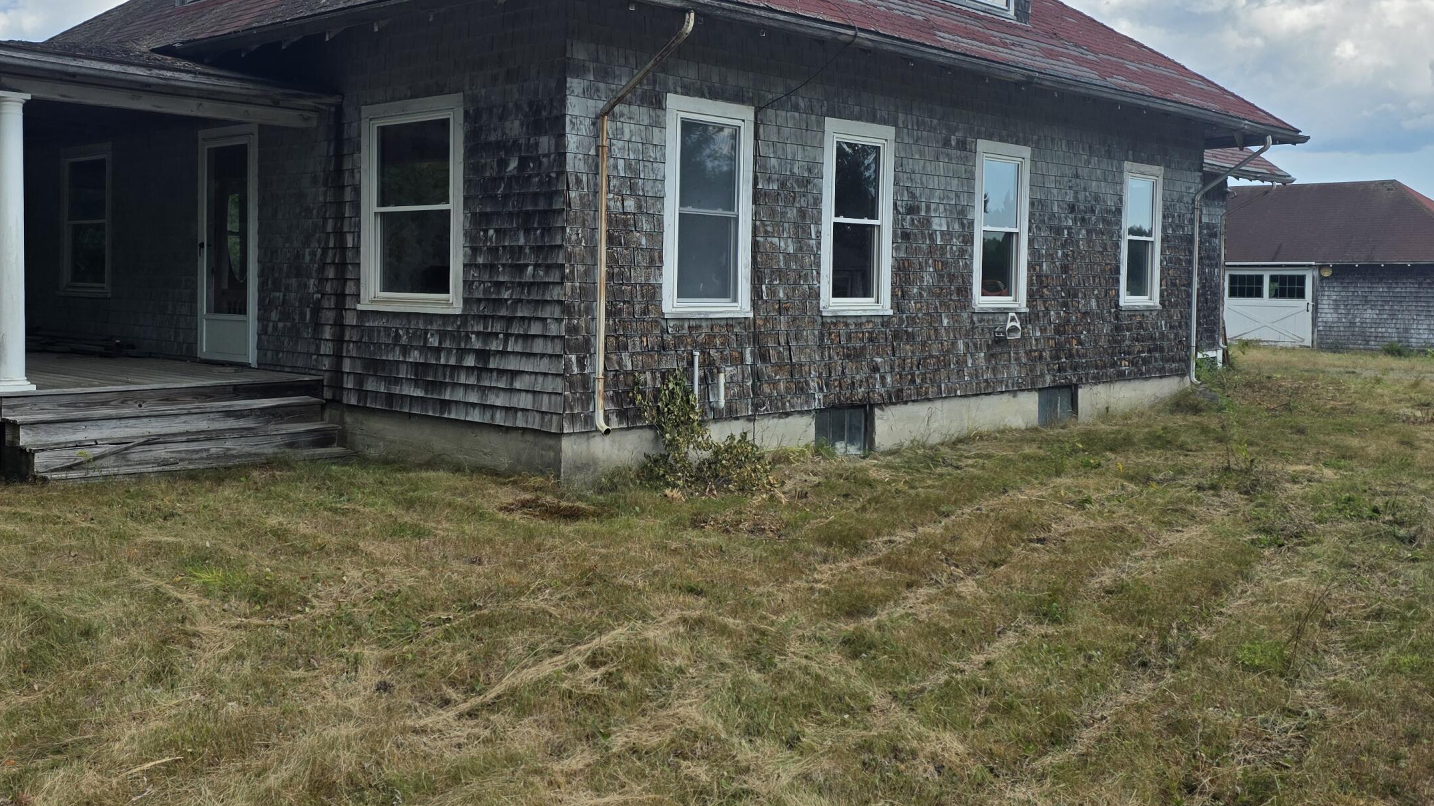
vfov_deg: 33.6
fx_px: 1331
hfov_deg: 56.3
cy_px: 312
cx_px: 589
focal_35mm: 35
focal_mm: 6.25
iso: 80
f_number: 1.7
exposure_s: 1/4237
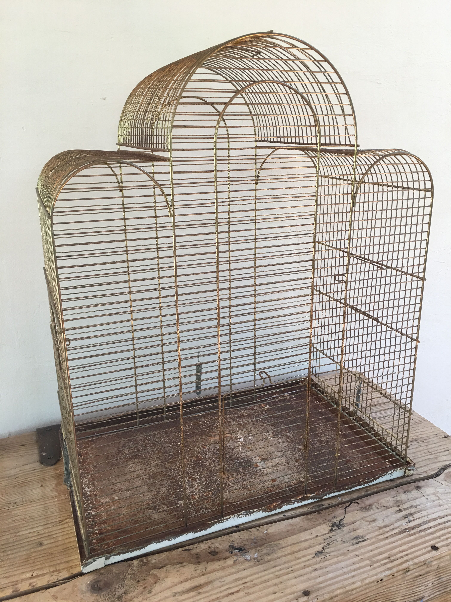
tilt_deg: -17.5
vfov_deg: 61.7
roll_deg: -2.1
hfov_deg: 48.2
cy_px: 301
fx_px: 504
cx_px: 226
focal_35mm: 29
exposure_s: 1/17
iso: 32
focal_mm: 4.15
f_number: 2.2
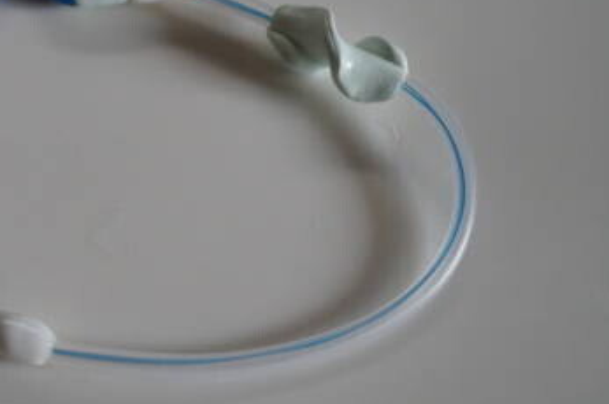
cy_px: 152
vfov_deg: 16.4
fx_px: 1401
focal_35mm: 83
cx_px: 70
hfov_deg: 23.9
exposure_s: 1/160
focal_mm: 30
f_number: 4
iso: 1250
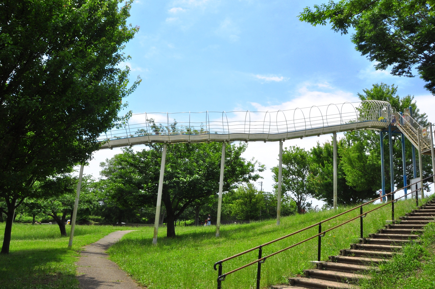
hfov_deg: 67.4
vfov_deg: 47.8
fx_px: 326
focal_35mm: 27
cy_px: 144
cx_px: 218
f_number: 22
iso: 400
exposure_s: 1/100
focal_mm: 18
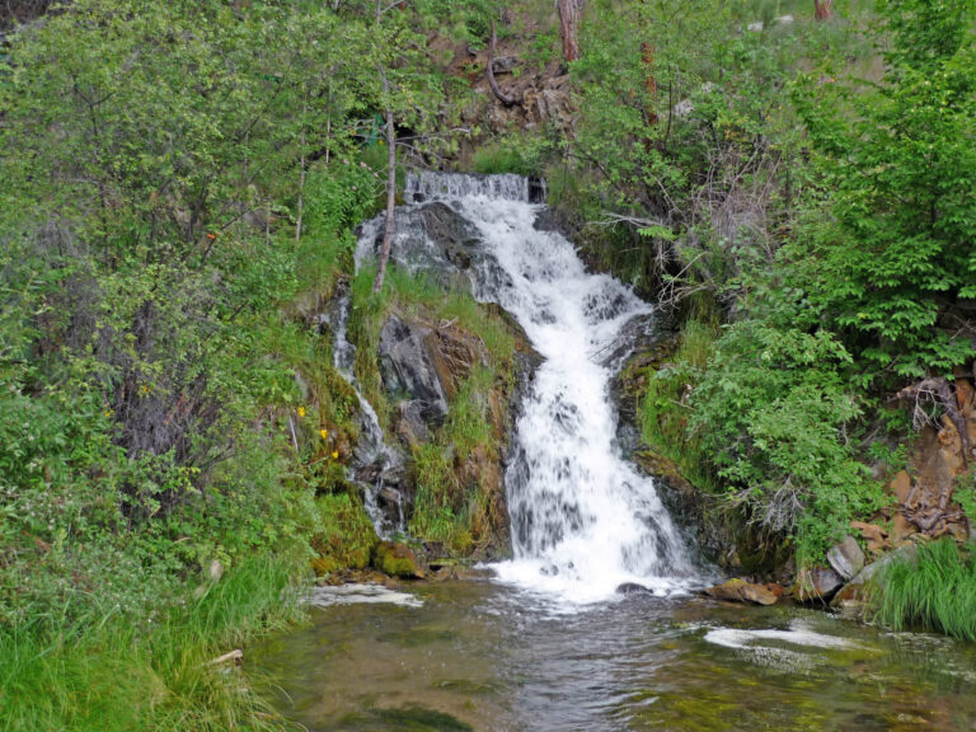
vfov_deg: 32.9
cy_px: 366
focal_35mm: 44
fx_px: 1241
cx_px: 488
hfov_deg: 42.9
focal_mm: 7.2
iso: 100
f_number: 3
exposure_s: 1/80
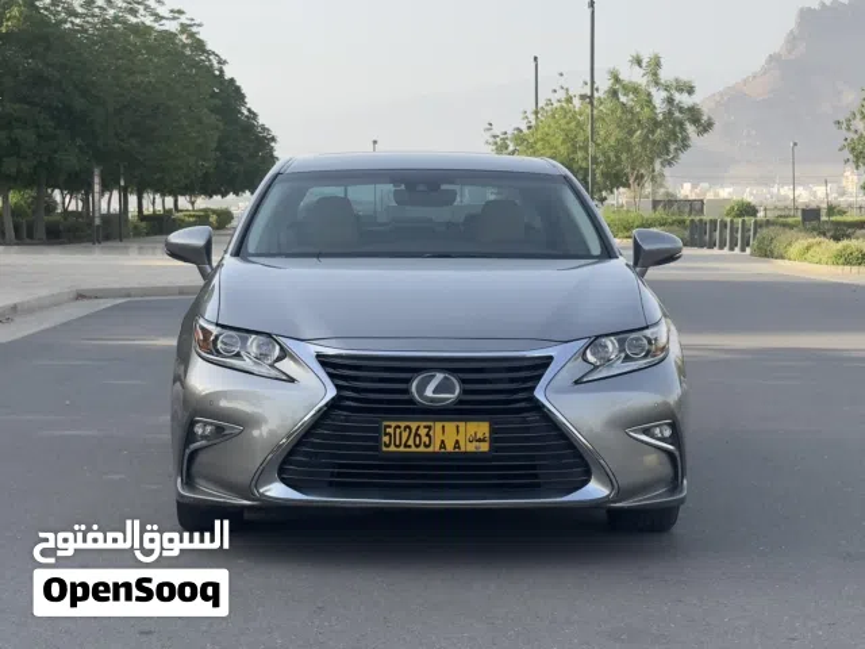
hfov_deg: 39.7
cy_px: 324
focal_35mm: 48
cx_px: 432
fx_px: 1199
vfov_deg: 30.3
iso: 64
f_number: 1.78
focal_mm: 6.86
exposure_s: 1/2160
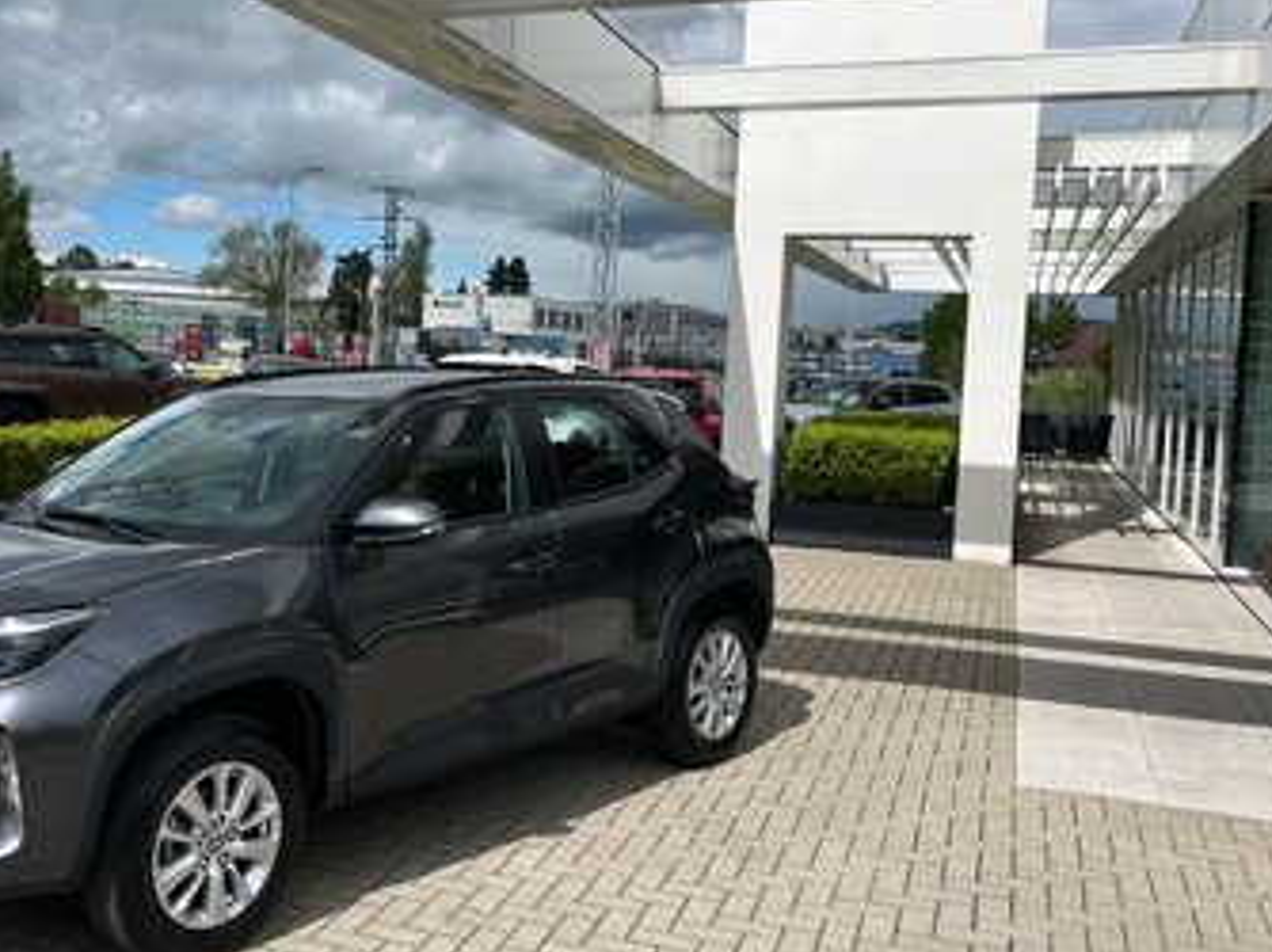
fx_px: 1395
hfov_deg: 48.0
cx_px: 400
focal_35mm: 38
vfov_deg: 37.6
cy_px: 411
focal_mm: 5.1
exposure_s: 1/5076
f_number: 1.6
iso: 50
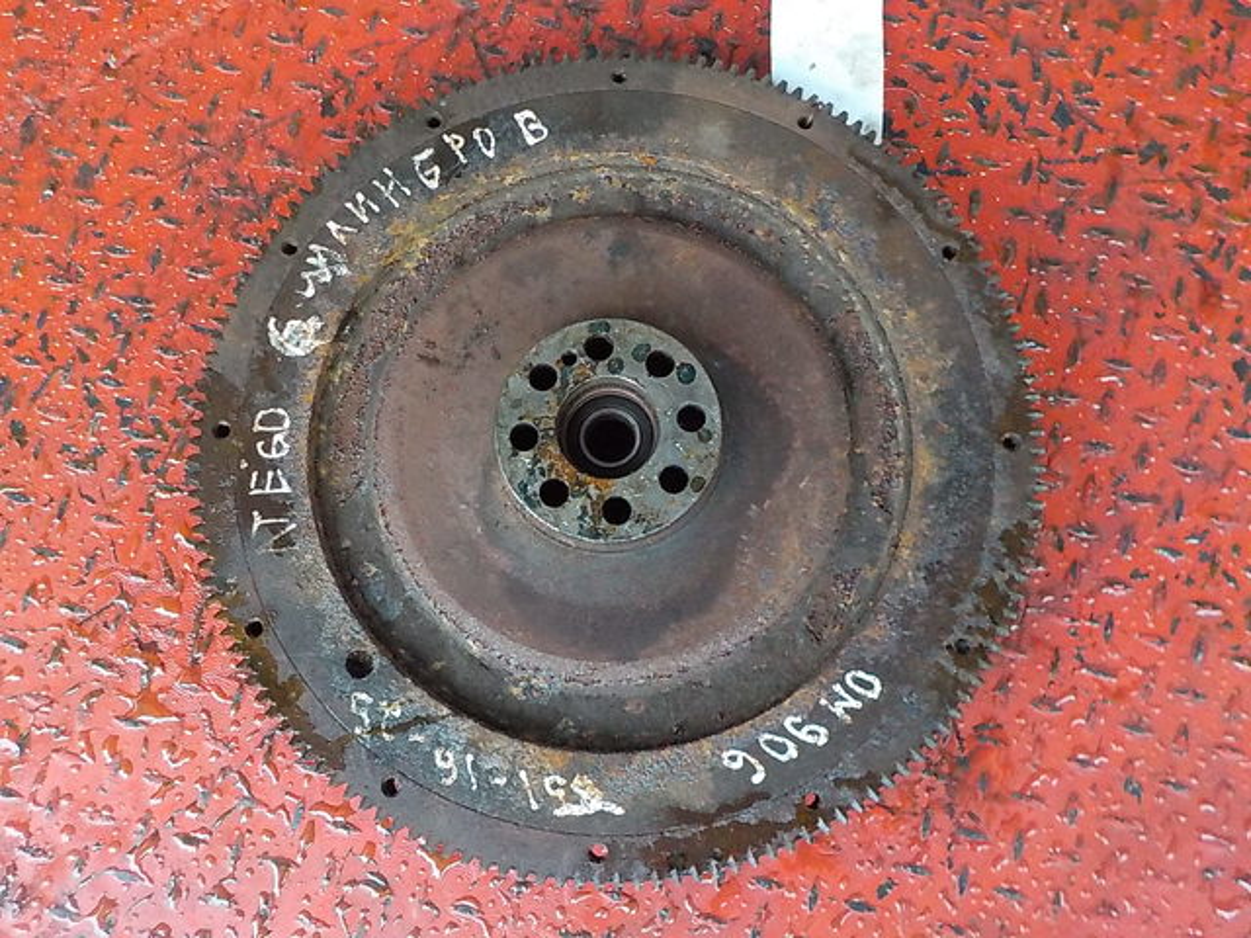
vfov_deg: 46.8
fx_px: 1084
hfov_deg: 60.0
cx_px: 626
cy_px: 469
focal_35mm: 30
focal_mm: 4.1
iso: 800
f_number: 3.3
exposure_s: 1/25
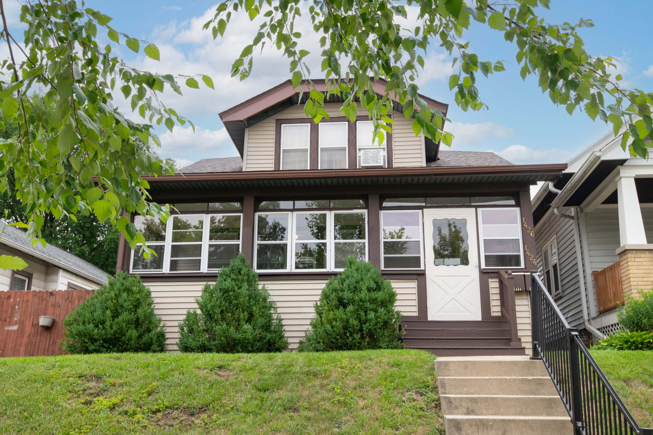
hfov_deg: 53.1
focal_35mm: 36
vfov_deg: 36.9
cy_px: 218
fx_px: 653
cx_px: 326
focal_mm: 24
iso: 400
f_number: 8
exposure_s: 1/160
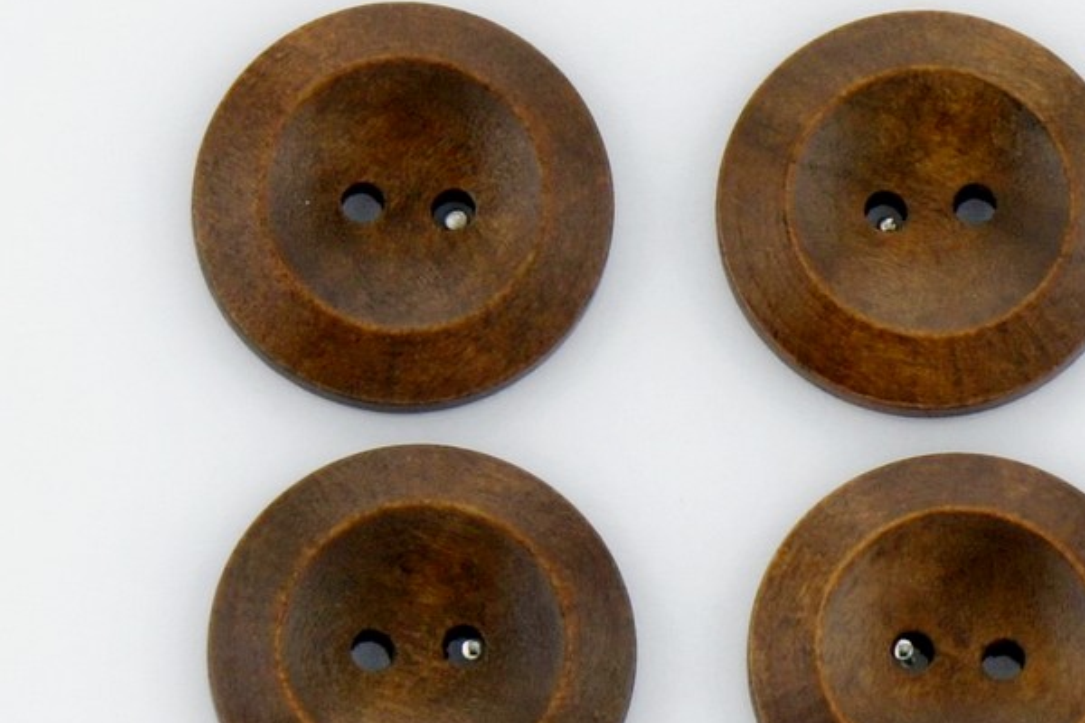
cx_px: 684
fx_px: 3729
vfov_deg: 11.1
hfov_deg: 16.5
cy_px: 445
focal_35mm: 124
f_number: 9
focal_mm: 55
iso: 200
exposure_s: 1/320
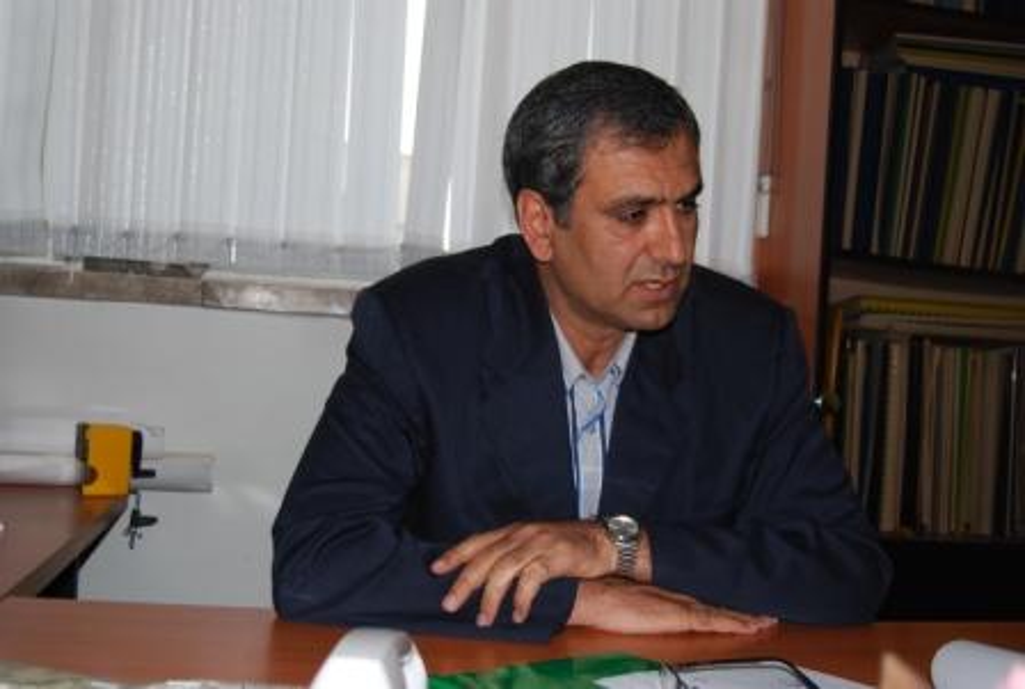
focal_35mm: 45
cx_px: 512
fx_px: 1284
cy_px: 344
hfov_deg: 43.5
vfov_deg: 30.0
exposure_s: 1/125
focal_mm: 30
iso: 100
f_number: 4.2
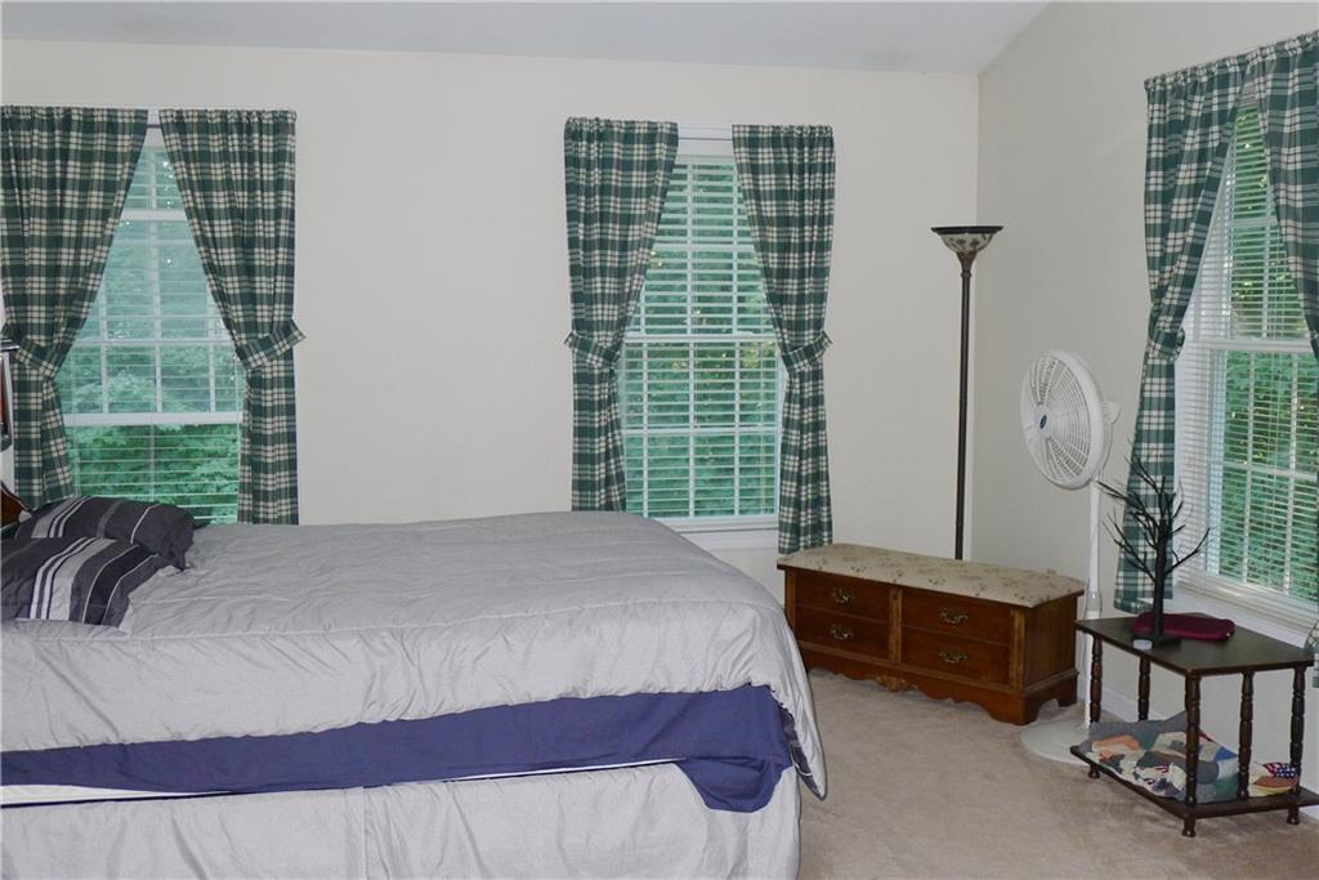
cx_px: 660
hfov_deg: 51.9
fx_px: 1356
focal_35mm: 37
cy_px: 440
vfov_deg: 36.0
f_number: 2.4
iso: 250
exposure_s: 1/60
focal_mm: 7.9
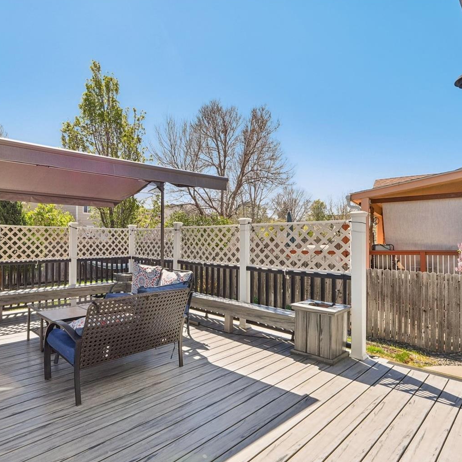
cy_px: 237
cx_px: 154
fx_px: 302
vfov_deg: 74.8
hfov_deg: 72.6
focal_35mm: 20
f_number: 8
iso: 800
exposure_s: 1/320
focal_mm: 10
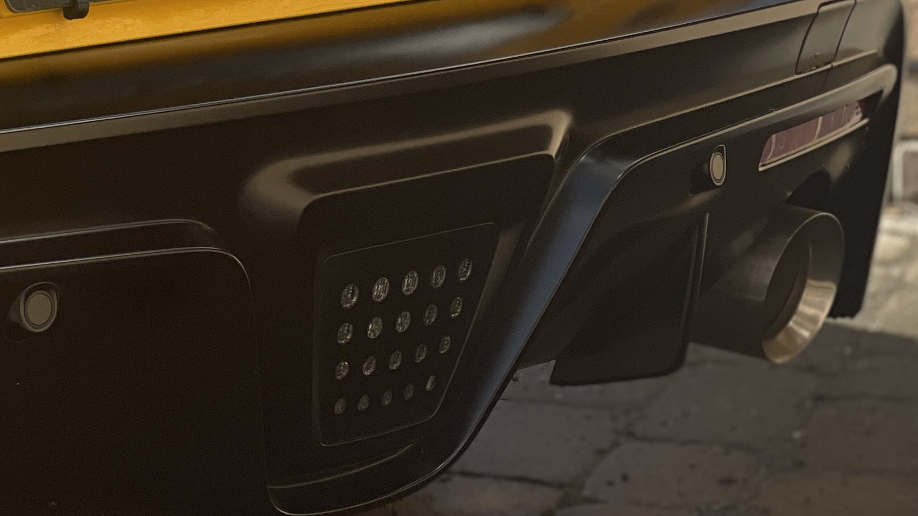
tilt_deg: -1.7
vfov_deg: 6.8
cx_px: 242
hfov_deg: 12.3
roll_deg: +0.0
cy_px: -485
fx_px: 4235
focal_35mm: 174
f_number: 2.2
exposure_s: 1/827
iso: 32
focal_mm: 7.5
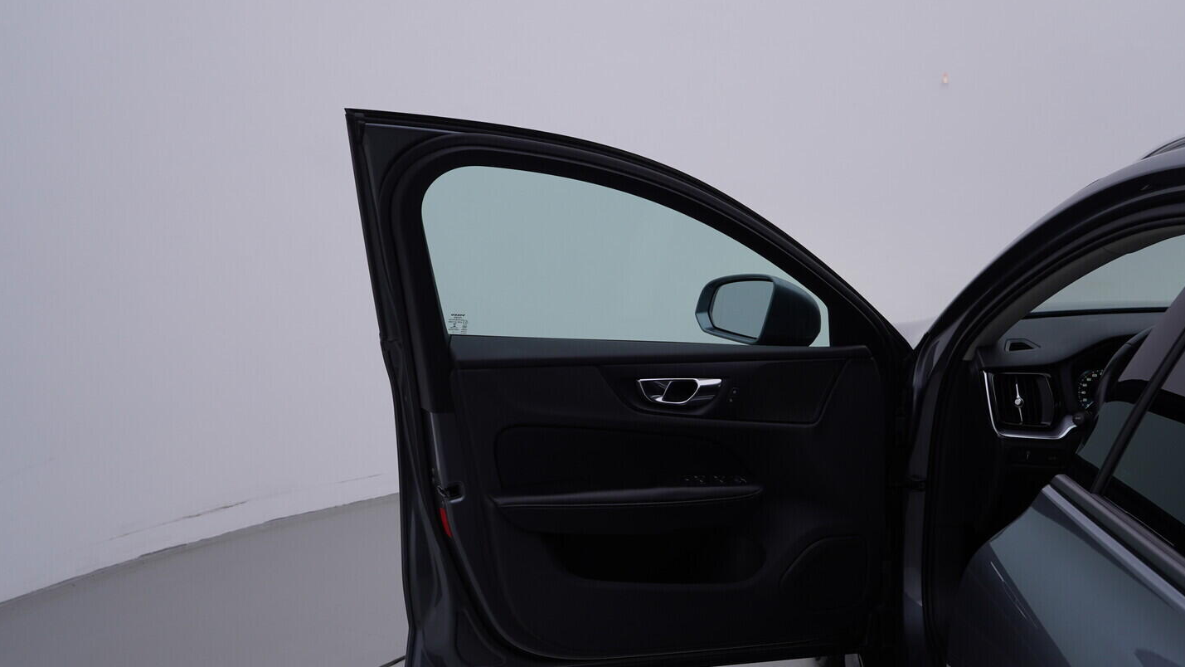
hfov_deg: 52.8
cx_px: 594
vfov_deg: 31.2
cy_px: 355
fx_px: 1194
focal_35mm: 38
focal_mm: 24
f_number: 4.5
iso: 125
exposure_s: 1/100
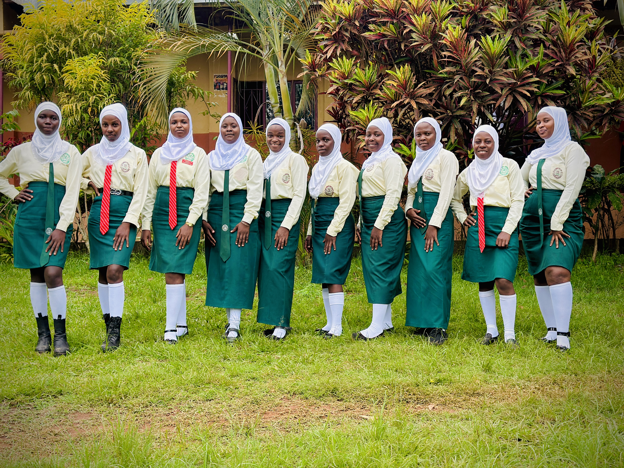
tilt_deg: +0.8
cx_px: 312
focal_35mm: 48
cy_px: 234
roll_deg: -0.8
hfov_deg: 39.7
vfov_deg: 30.3
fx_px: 865
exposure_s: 1/541
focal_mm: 6.86
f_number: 1.78
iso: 80
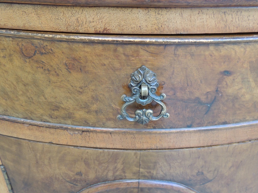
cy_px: 96
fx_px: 298
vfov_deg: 36.0
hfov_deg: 46.8
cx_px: 129
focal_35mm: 40
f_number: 3.3
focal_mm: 7.1
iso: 400
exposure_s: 1/125
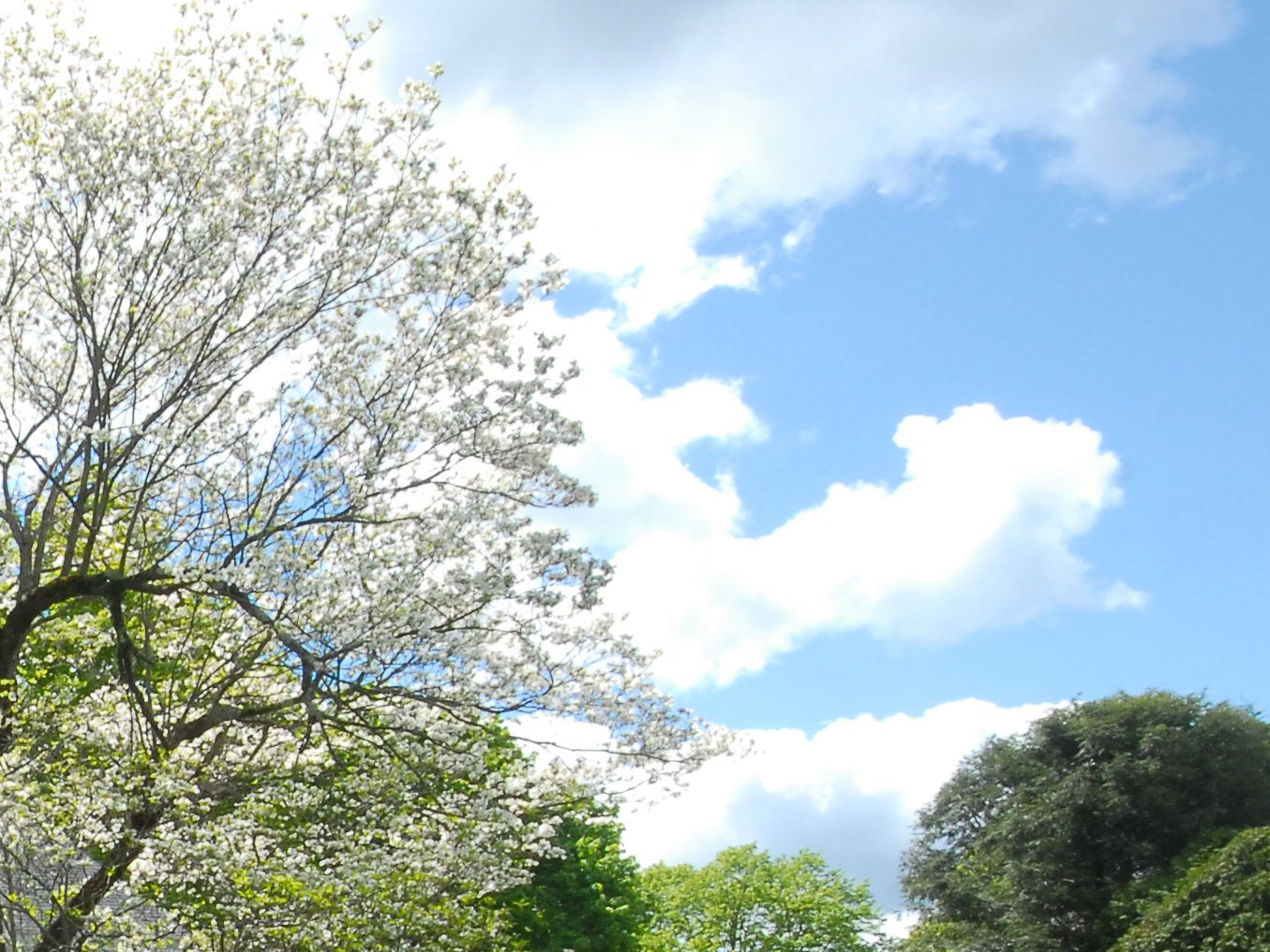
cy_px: 1166
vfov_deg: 27.7
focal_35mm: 45
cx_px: -367
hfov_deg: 32.1
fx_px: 1665
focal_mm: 11
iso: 400
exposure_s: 1/100
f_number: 16
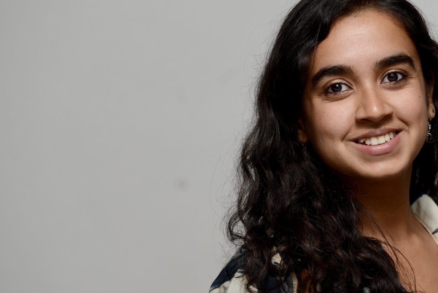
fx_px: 2665
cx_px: 353
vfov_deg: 6.3
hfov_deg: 9.4
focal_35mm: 219
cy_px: 161
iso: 100
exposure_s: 1/160
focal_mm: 130
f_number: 4.5
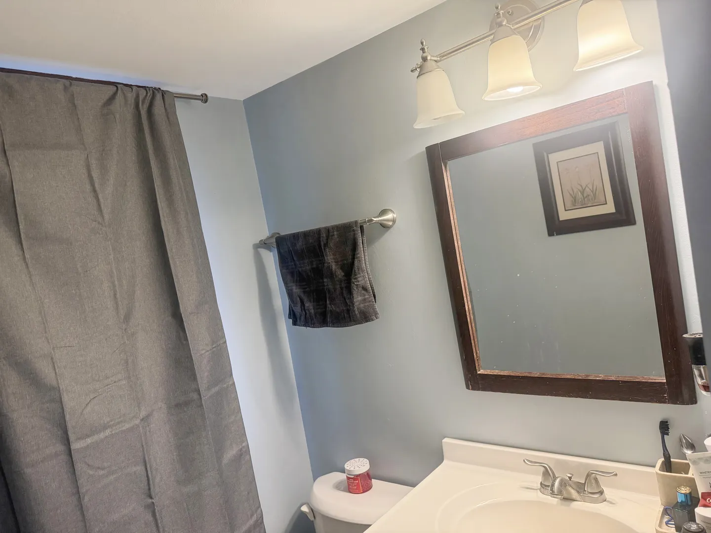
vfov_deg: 56.8
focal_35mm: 24
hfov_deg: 71.6
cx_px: 356
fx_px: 493
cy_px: 266
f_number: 1.78
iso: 320
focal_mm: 6.76
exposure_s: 1/120
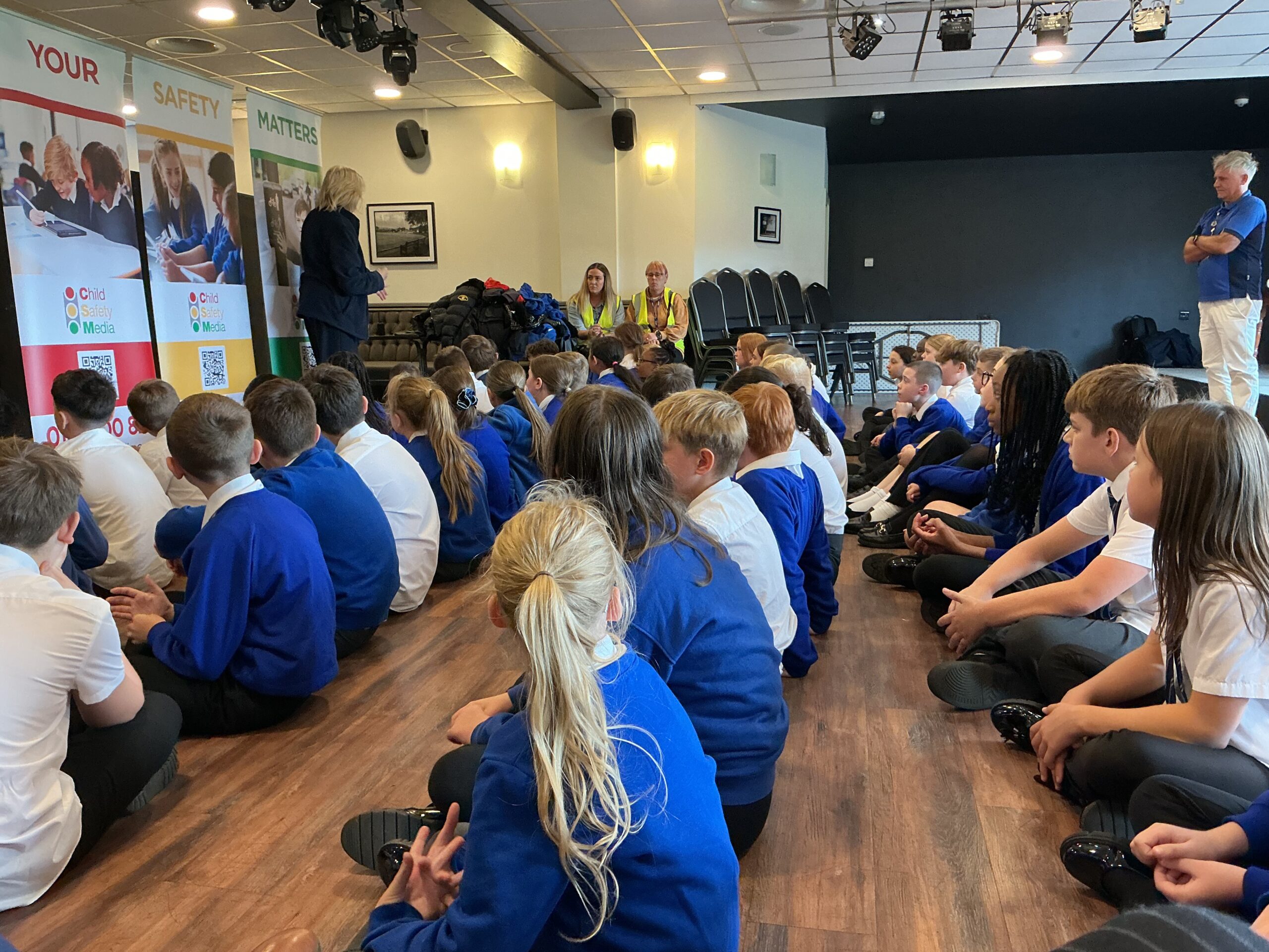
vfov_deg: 48.2
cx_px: 634
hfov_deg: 61.7
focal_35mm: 29
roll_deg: +1.0
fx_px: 1063
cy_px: 476
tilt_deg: -10.2
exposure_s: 1/60
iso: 160
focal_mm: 3
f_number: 1.8
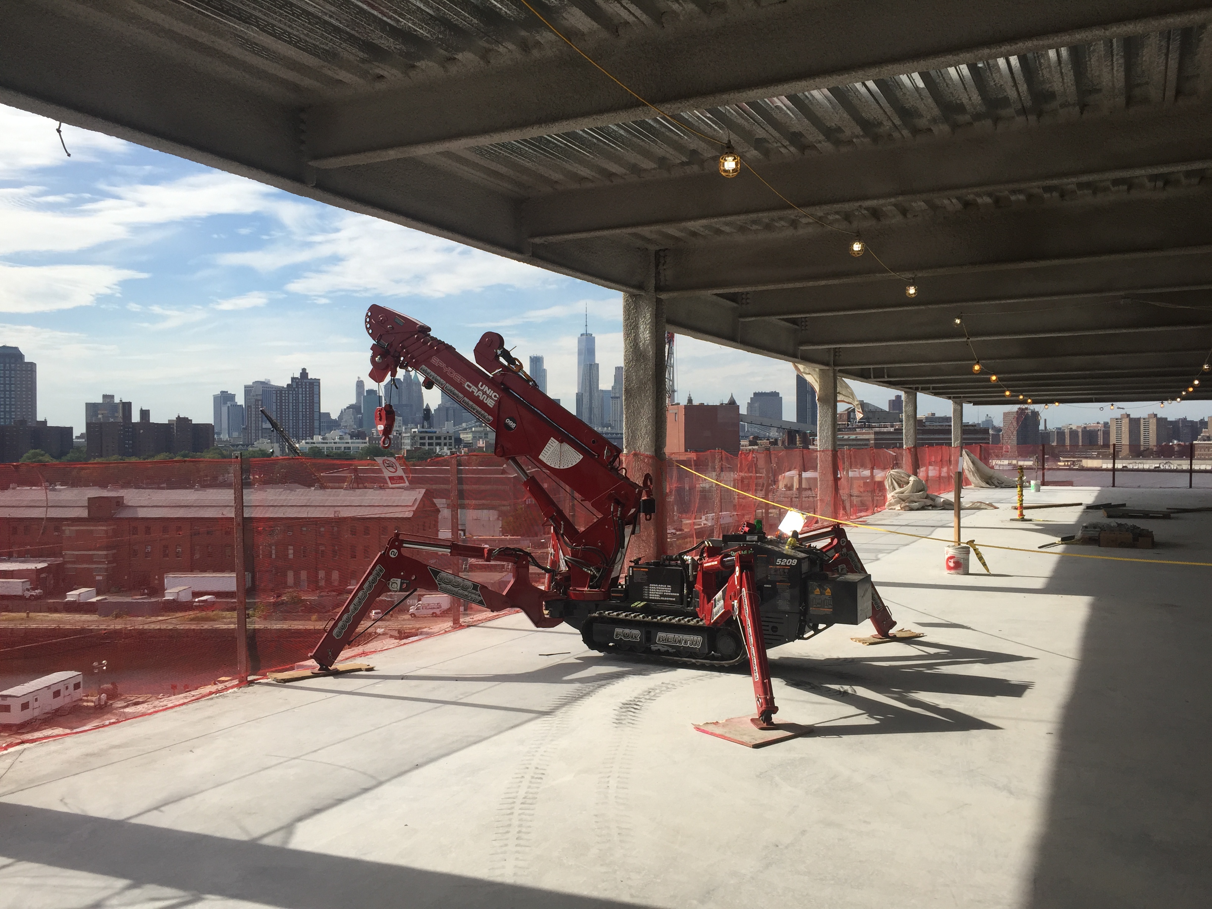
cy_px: 454
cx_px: 606
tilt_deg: -0.2
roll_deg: +0.2
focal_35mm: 29
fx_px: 1015
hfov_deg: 61.7
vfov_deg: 48.2
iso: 32
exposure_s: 1/2083
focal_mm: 4.15
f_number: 2.2
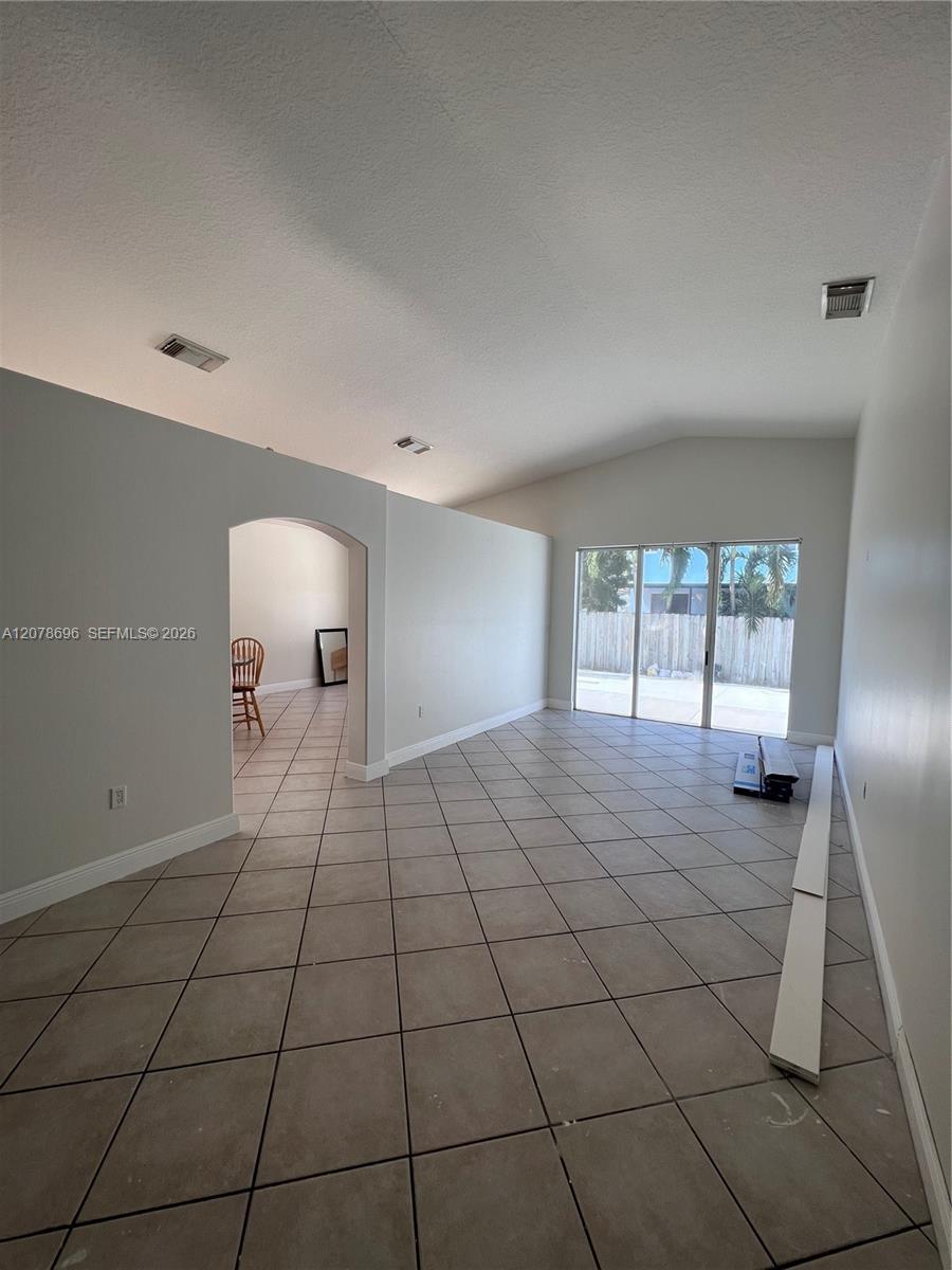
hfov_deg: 89.9
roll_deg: -1.3
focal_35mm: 13
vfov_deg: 106.2
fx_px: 477
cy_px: 635
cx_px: 476
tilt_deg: -2.7
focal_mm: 1.57
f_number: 1.8
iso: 32
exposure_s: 1/222
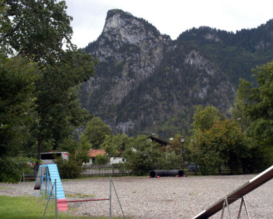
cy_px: 110
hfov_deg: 31.6
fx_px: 482
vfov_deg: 25.6
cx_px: 161
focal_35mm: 60
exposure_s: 1/320
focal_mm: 35
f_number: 9
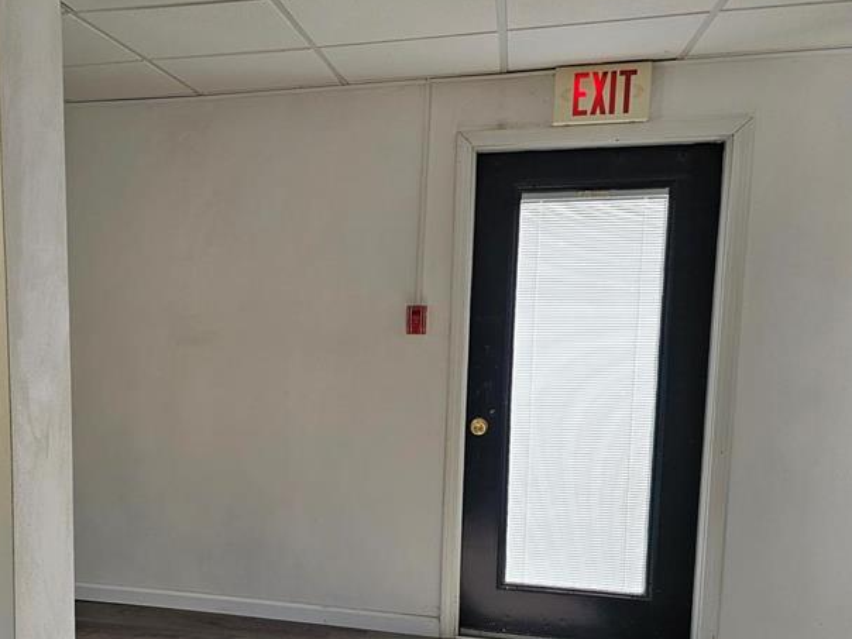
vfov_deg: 36.4
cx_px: 213
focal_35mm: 39
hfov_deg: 46.2
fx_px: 960
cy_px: 436
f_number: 1.7
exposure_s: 1/120
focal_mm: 6.3
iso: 20
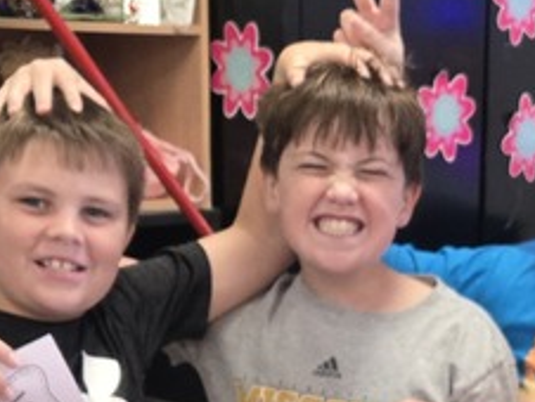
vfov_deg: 13.5
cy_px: 577
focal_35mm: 104
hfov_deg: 18.7
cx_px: 431
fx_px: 1609
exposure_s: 1/120
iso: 800
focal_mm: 5.4
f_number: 1.8
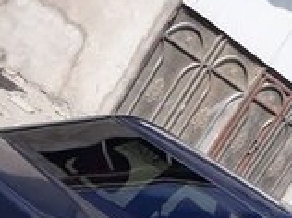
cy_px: 315
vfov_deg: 12.5
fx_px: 952
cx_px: 100
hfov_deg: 17.4
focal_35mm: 113
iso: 40
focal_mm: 3.6
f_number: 1.9
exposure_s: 1/1263
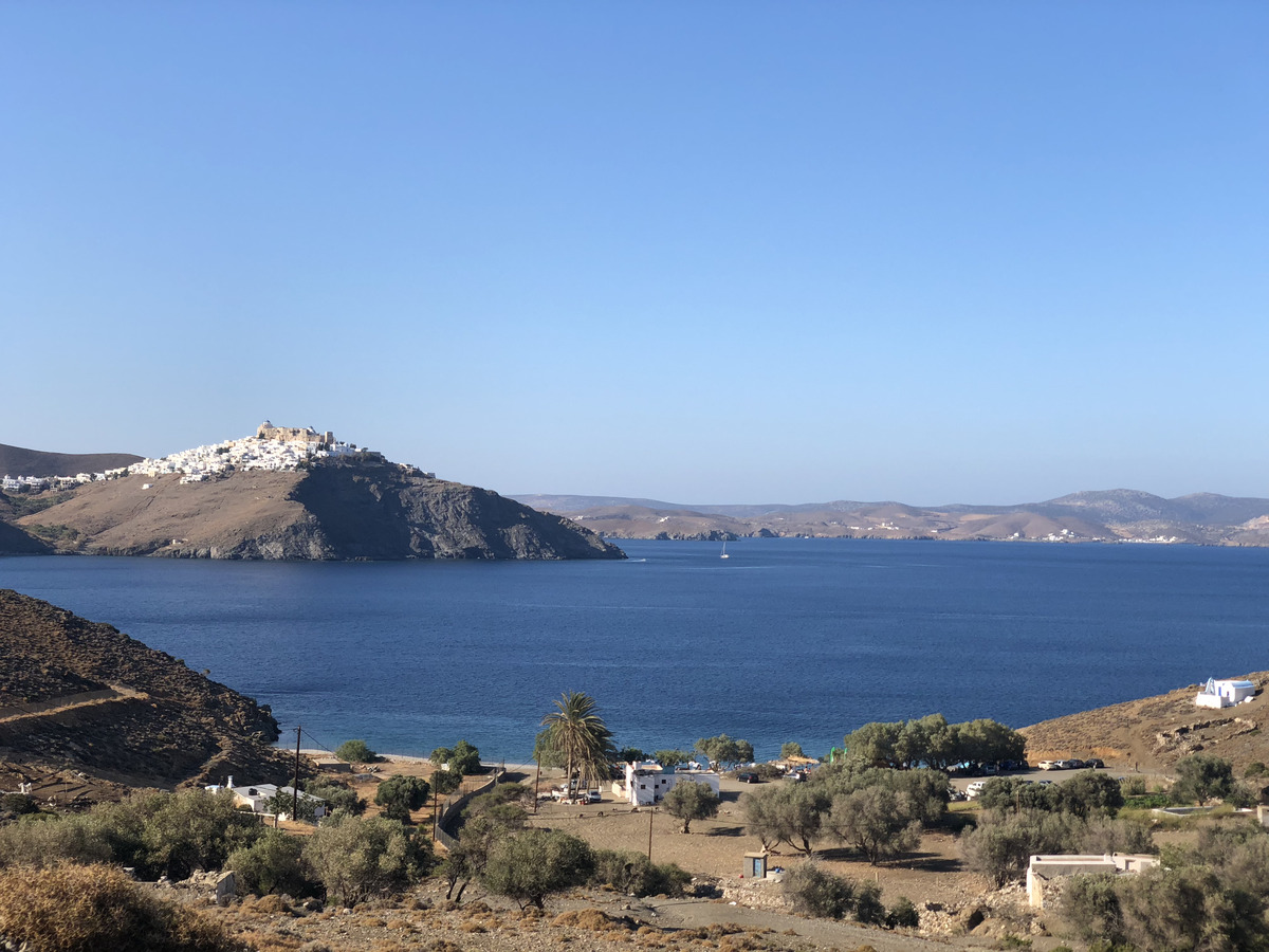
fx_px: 1906
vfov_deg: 28.0
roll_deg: +0.0
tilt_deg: +2.8
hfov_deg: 36.8
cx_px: 634
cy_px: 476
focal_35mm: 52
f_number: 2.4
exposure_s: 1/979
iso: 16
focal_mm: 6
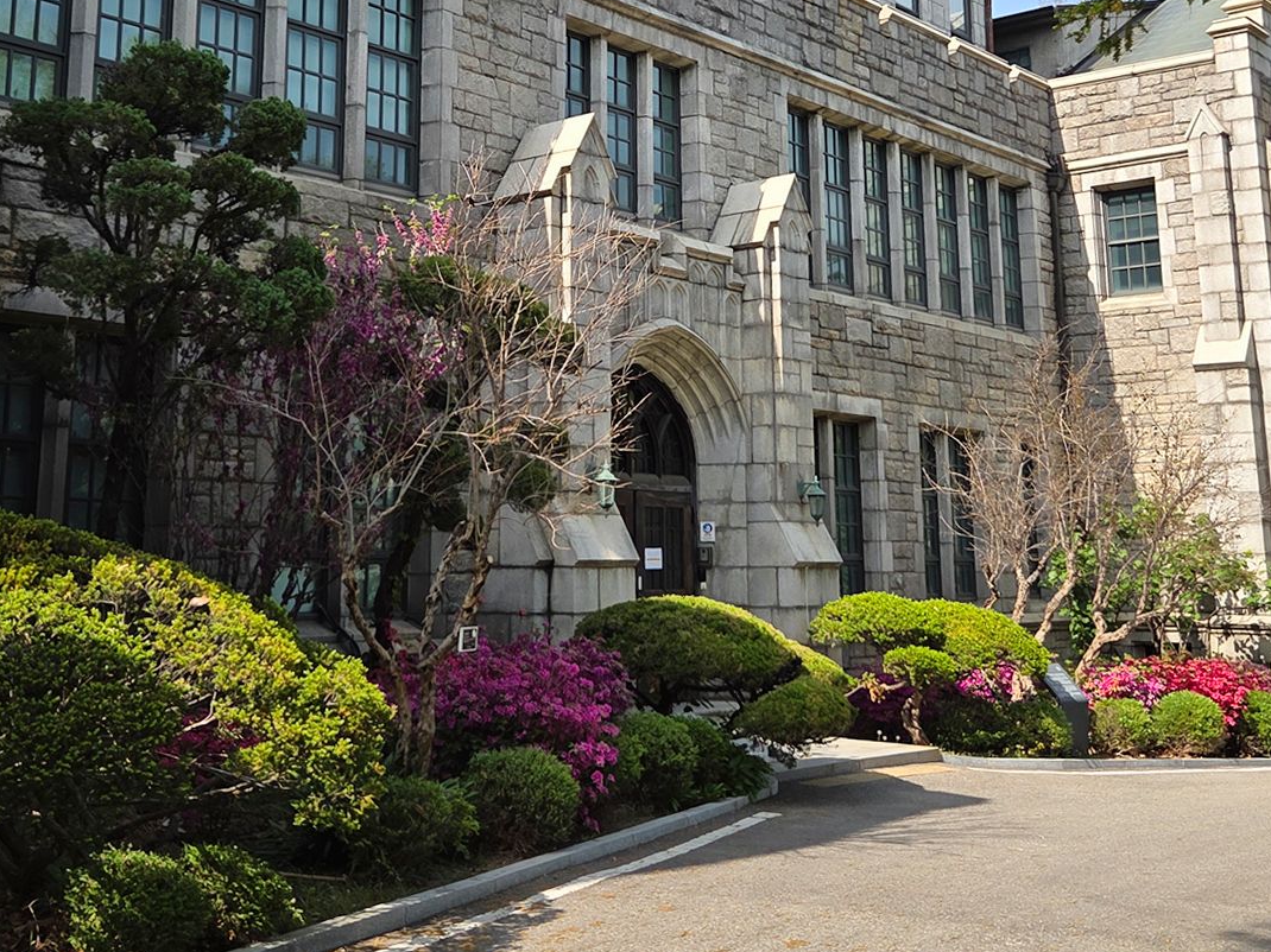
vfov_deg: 32.8
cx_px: 630
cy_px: 207
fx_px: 1578
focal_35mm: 43
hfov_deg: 43.9
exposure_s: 1/2993
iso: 80
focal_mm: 5.4
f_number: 1.8
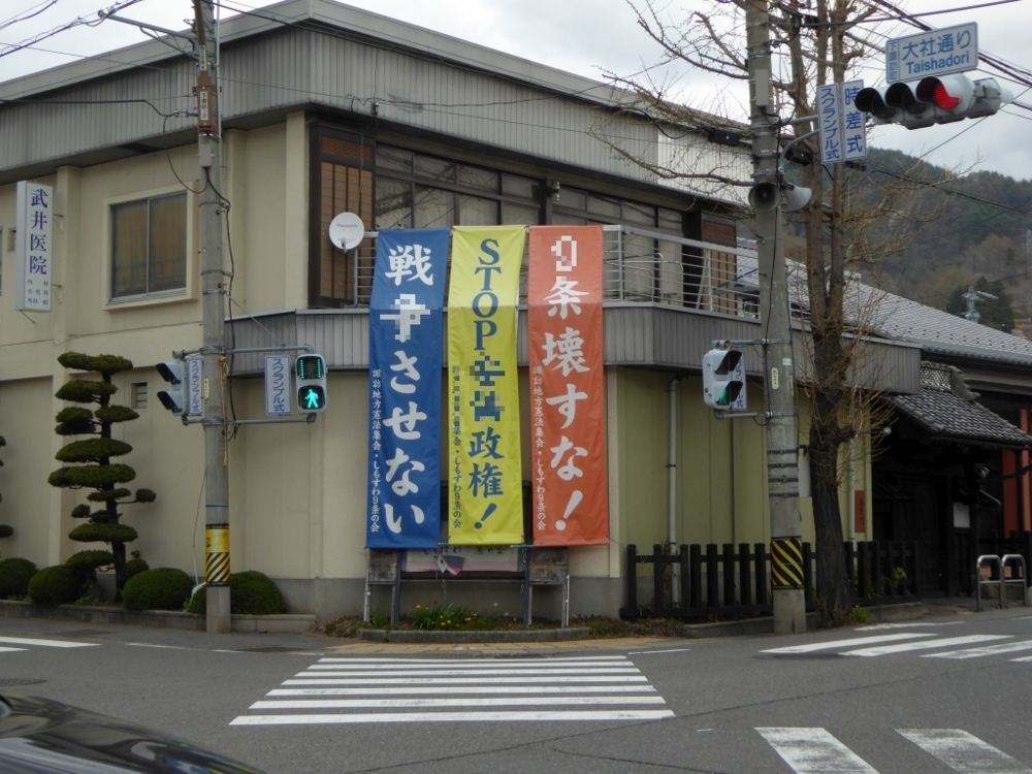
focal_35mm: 60
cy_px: 387
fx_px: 1789
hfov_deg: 32.2
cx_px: 516
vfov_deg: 24.4
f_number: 4.2
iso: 100
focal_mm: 10.3
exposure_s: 1/400
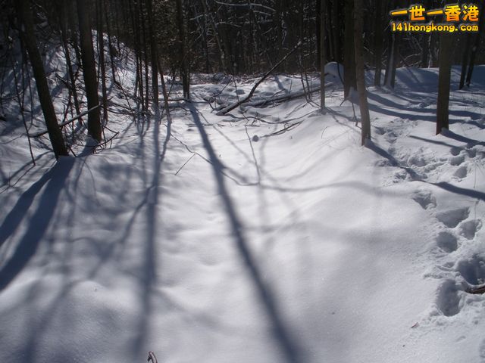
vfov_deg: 39.7
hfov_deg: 51.4
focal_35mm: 36
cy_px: 182
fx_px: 504
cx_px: 242
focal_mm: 6.3
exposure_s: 1/654
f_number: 5.6
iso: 64
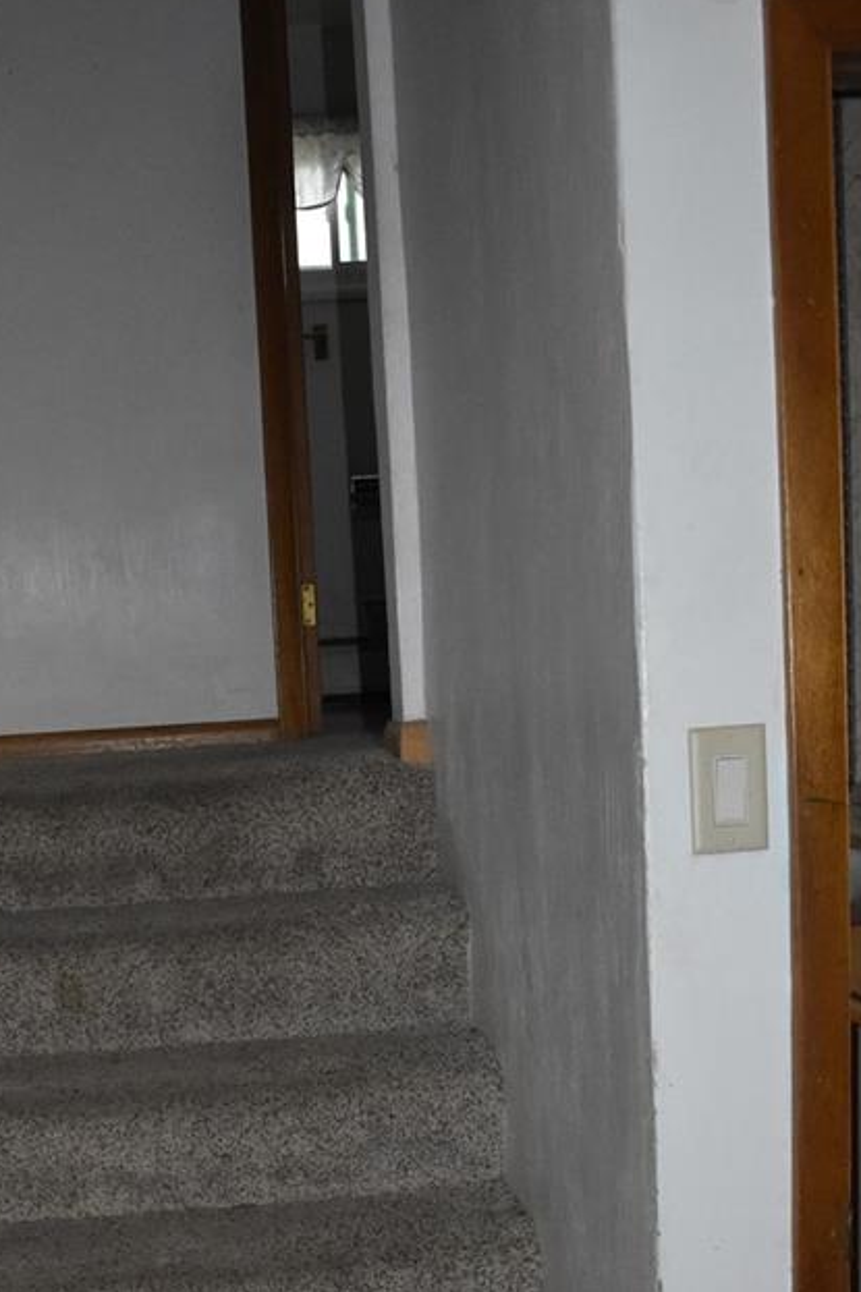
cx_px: 167
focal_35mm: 52
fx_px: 1866
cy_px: 954
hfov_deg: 25.5
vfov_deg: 37.4
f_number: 3.5
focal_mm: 18
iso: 2200
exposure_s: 1/200
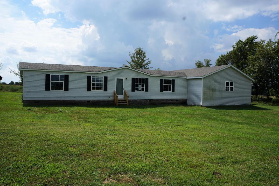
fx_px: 209
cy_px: 93
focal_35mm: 27
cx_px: 140
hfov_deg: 67.4
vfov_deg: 47.8
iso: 100
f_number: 13
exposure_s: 1/160
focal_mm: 18
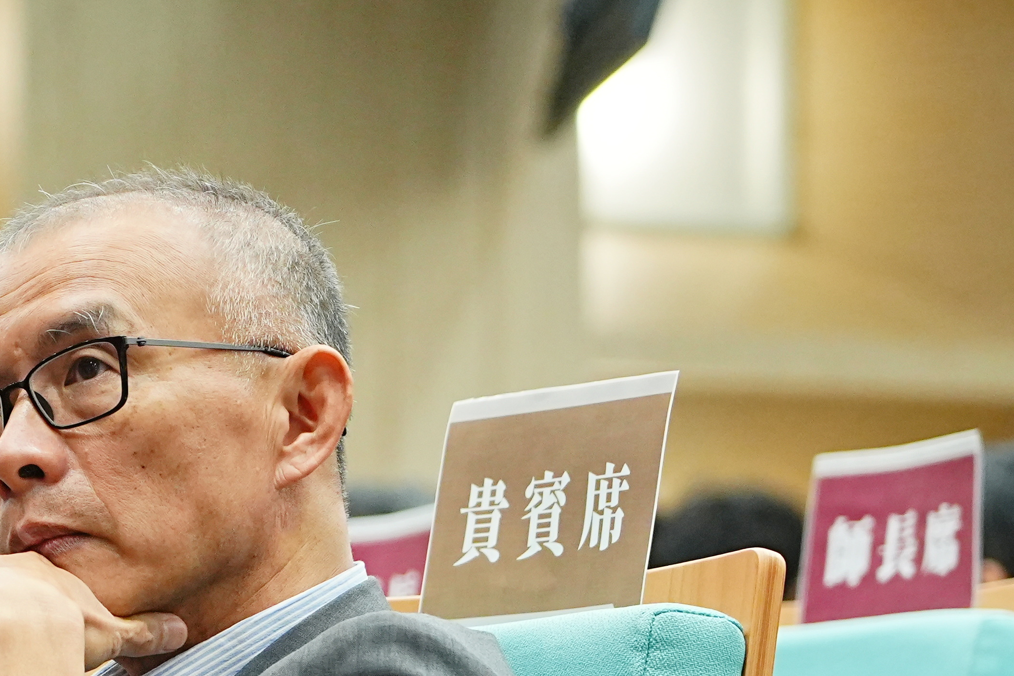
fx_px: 9632
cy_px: 686
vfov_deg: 4.0
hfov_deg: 6.0
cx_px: -87
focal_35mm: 342
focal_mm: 105
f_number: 4
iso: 1600
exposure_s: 1/250
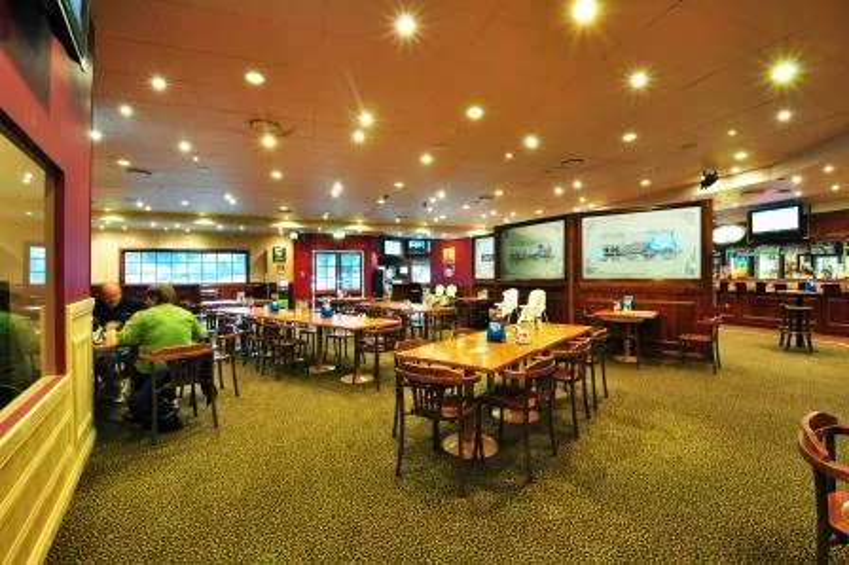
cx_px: 424
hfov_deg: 100.4
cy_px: 282
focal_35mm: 15
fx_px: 353
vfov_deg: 77.2
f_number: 13
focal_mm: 10
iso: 200
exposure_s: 2.5
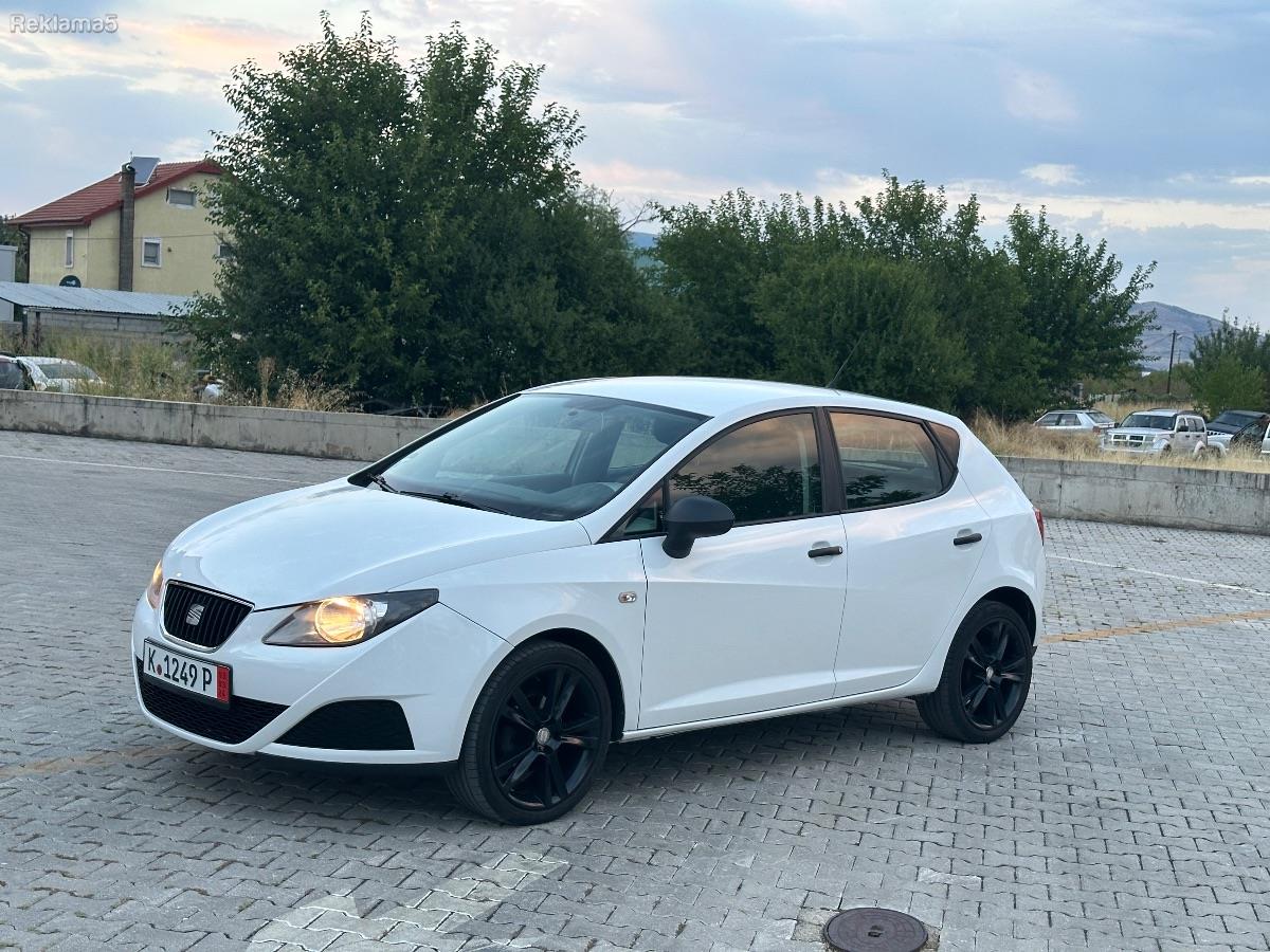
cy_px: 476
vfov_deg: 30.3
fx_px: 1761
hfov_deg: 39.7
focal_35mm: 48
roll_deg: -3.2
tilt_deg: -3.2
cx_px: 635
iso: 80
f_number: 1.78
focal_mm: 6.86
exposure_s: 1/94
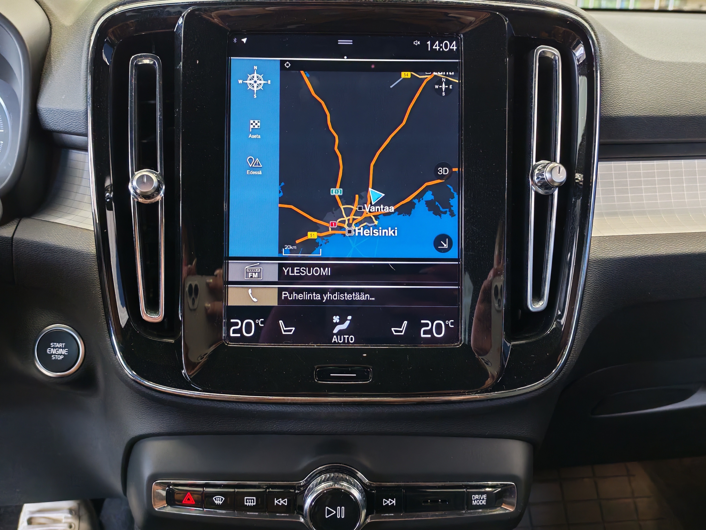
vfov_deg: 44.2
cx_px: 353
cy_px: 265
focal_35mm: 32
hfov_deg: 56.8
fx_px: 653
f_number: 1.9
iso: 1672
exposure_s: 1/50
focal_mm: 6.12
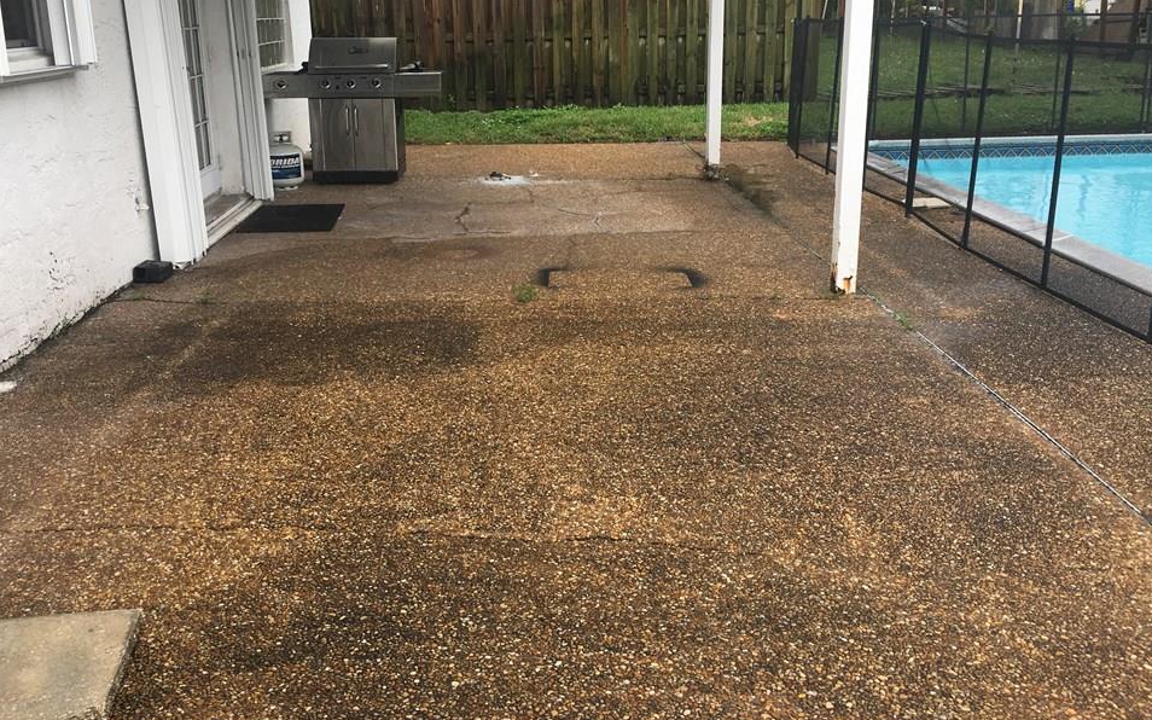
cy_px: 268
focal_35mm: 33
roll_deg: +1.3
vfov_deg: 38.1
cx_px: 540
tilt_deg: -12.3
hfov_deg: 58.1
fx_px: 1036
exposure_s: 1/407
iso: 25
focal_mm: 4.15
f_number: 2.2
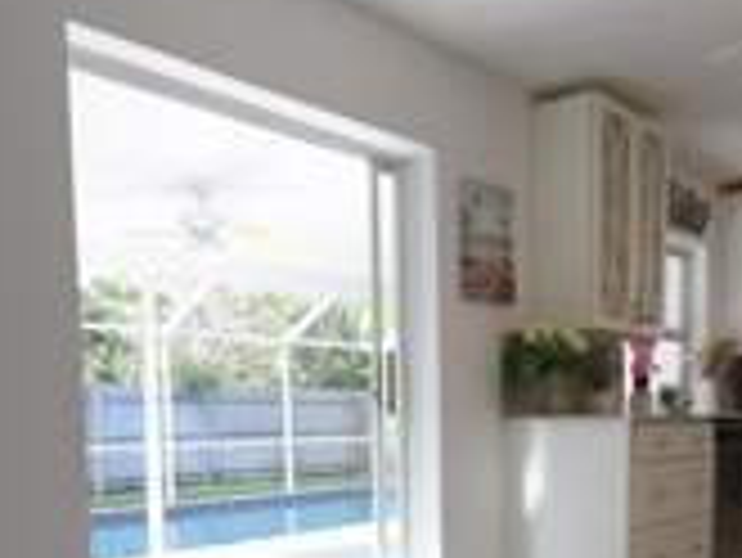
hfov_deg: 44.7
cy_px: 508
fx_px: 901
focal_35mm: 42
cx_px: 342
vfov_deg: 32.6
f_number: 6.3
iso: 400
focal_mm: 10
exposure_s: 1/160
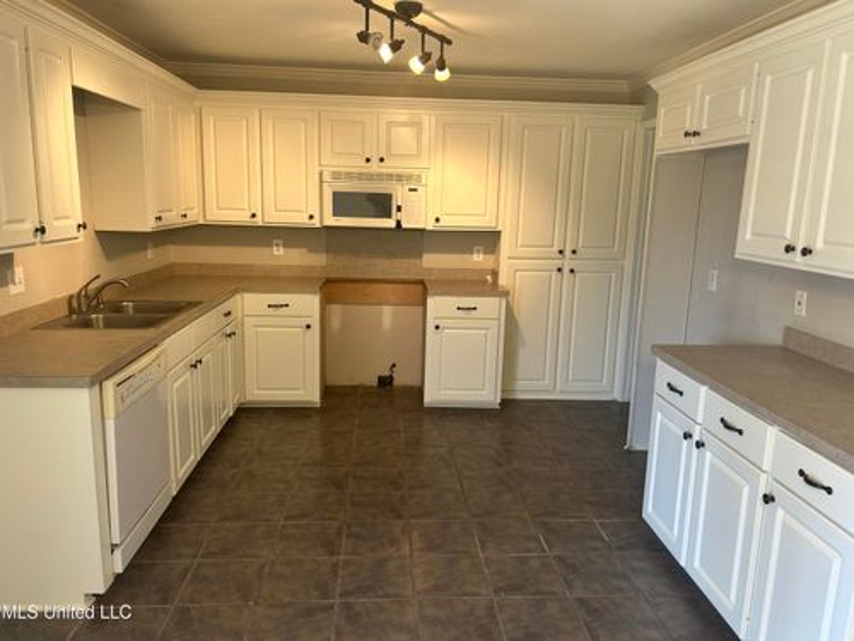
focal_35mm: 26
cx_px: 427
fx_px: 641
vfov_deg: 53.1
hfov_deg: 67.3
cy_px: 320
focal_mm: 5.7
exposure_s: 1/60
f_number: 1.5
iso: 80
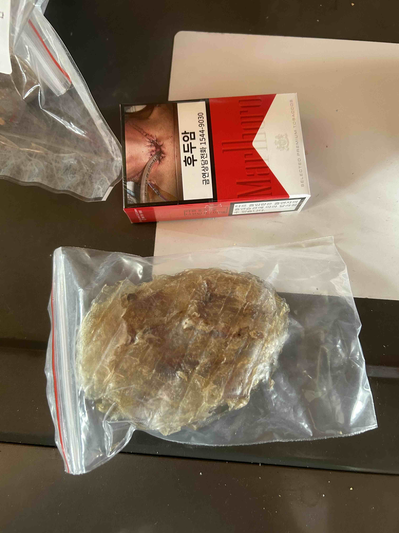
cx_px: 200
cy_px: 266
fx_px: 400
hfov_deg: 53.1
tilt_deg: -77.8
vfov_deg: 67.3
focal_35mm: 26
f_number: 1.5
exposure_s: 1/60
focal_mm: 5.7
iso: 250
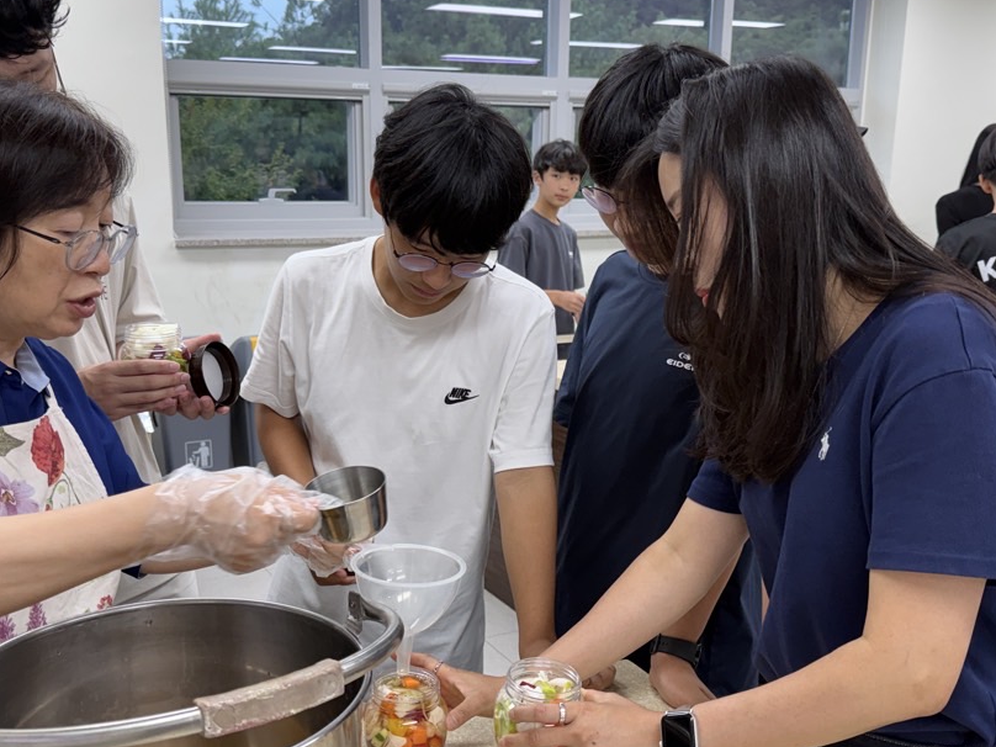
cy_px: 435
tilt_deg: -14.9
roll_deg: -0.5
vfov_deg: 37.6
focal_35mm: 38
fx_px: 1093
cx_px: 471
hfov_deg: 49.0
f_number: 1.78
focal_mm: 6.76
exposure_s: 1/120
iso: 160
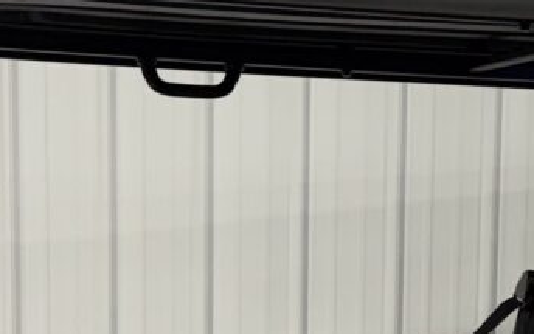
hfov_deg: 14.6
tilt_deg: -7.0
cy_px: 542
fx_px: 2067
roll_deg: -1.5
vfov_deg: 8.9
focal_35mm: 142
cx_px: 442
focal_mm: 6.76
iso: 125
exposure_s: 1/120
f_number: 1.78
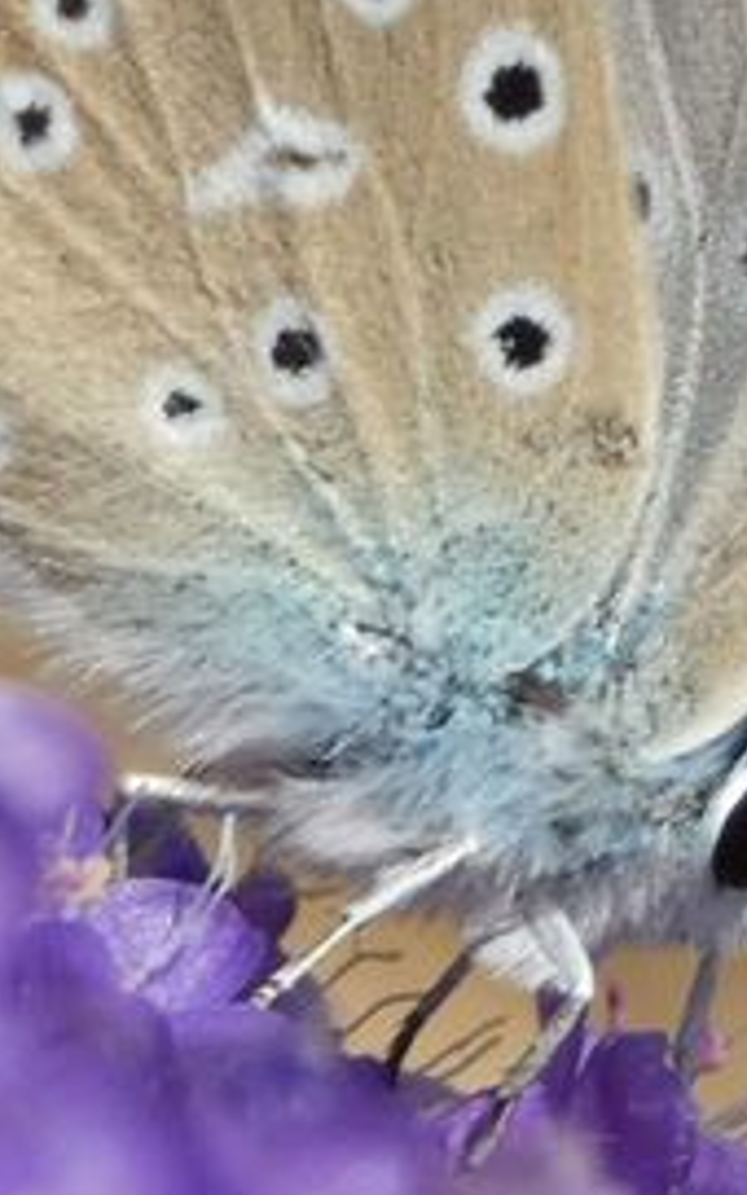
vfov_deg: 4.7
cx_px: 112
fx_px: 14625
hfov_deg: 2.9
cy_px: 453
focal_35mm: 449
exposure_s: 1/200
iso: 80
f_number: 5.3
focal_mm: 24.2
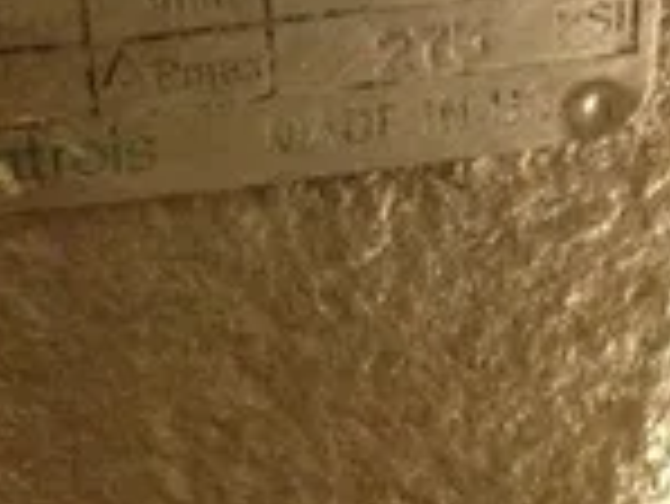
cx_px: -4
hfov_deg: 20.2
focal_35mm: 94
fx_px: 1821
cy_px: -36
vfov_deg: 15.4
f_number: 2.4
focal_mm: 4.28
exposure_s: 1/15
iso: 800
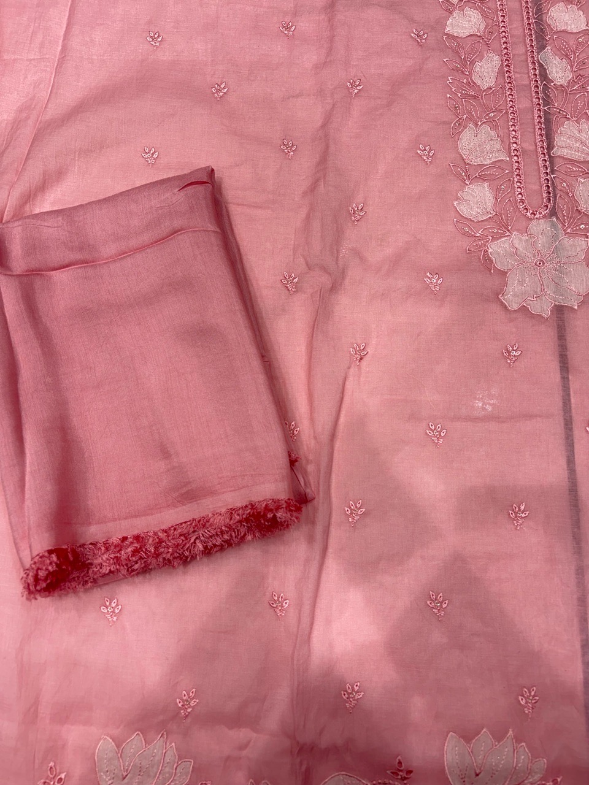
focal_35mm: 26
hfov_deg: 53.1
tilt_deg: -75.3
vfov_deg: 67.3
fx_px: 590
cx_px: 294
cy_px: 392
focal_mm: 5.96
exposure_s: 1/100
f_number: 1.6
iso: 50
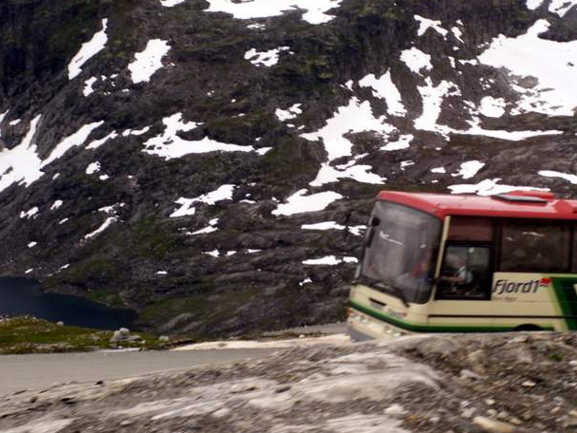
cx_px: 273
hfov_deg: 19.8
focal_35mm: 99
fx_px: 1650
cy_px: 239
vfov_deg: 14.9
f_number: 6.3
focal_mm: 14.31
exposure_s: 1/125
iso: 50
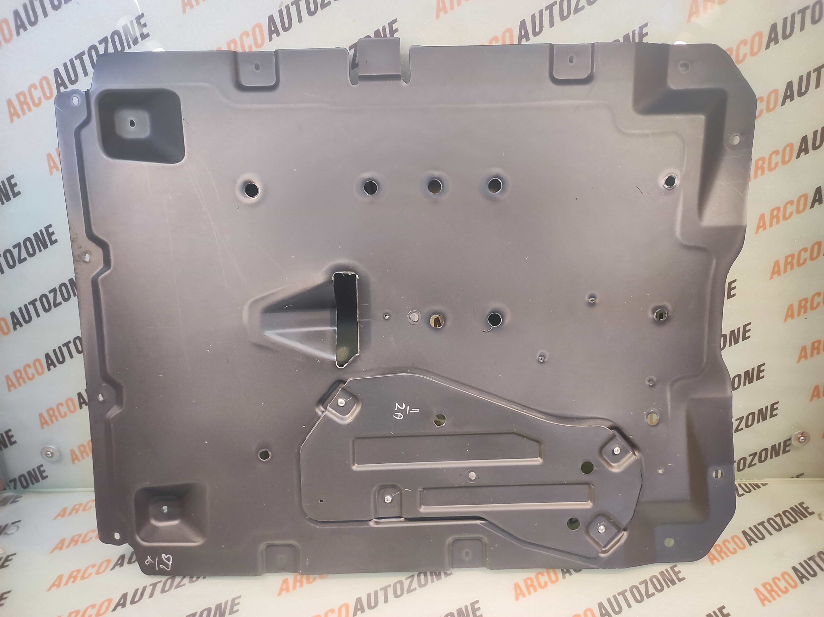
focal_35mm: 17
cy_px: 308
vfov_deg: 74.7
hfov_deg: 91.1
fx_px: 404
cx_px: 412
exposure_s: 1/33
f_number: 1.79
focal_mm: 4.74
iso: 353
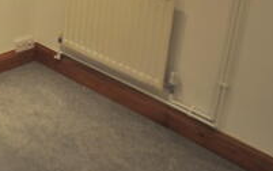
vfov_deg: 19.1
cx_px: -24
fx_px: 484
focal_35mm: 65
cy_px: -28
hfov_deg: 28.7
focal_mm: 18
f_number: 3.5
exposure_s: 1/13
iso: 100
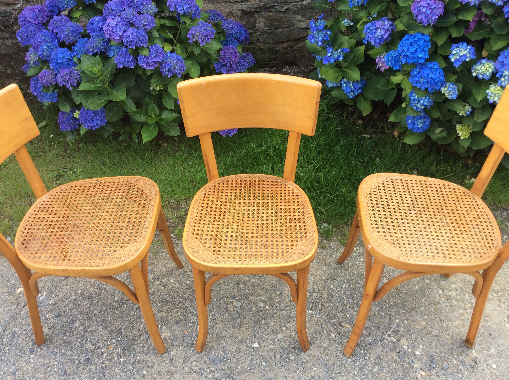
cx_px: 254
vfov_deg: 44.1
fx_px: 470
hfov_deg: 56.9
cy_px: 190
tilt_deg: -44.5
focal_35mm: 32
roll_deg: +1.9
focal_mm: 3.3
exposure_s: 1/224
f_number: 2.4
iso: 32
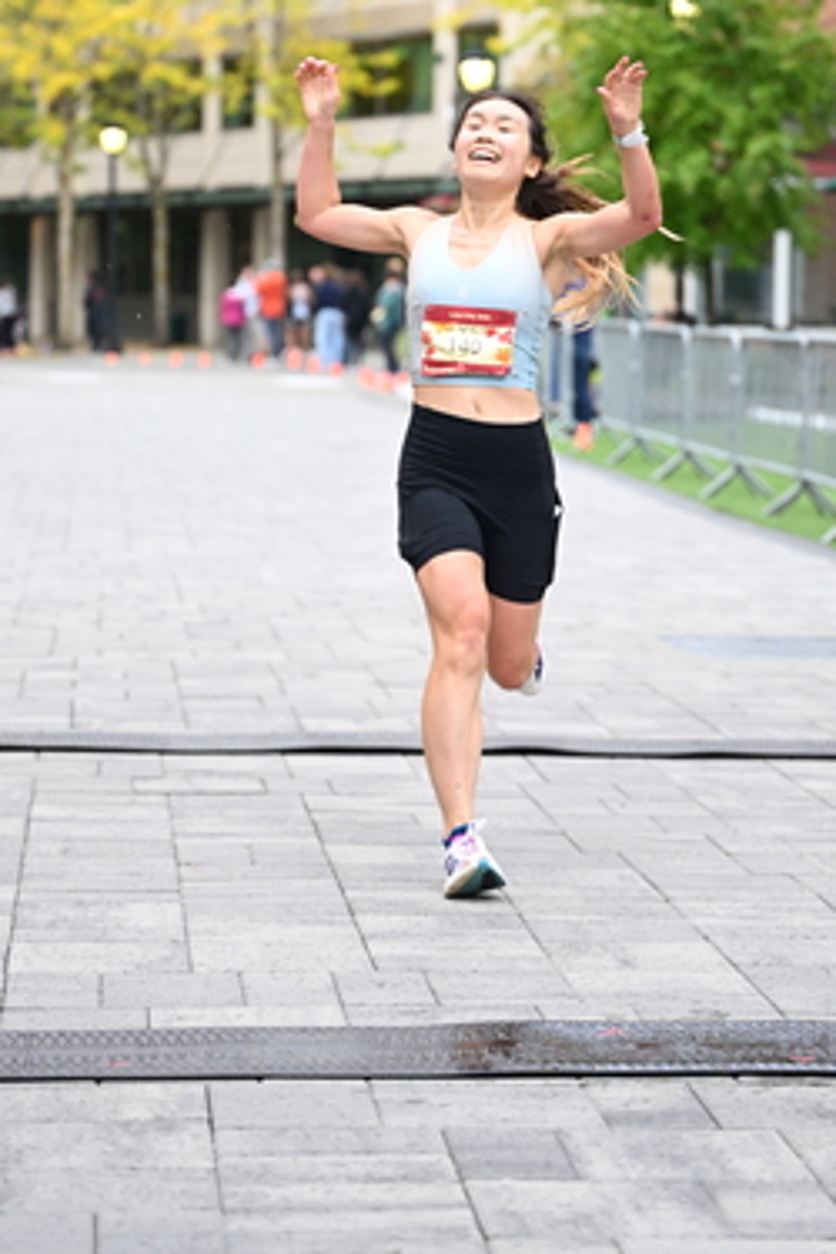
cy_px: 398
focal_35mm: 113
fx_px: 3936
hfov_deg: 12.1
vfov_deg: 18.0
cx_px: 446
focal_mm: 77
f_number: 2.8
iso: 1250
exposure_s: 1/1250
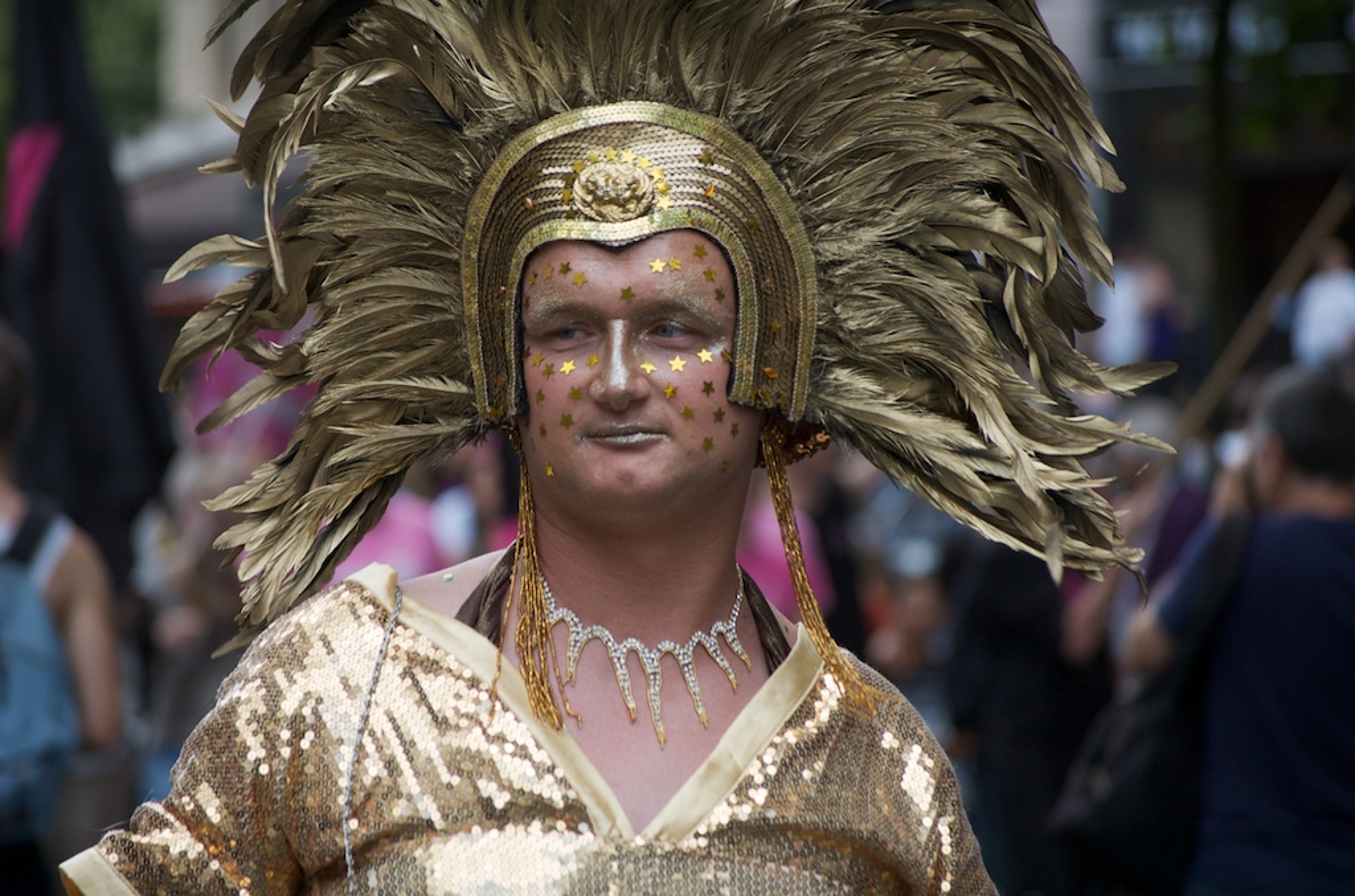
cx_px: 678
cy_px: 448
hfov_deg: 11.3
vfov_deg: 7.5
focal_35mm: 183
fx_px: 6870
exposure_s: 1/250
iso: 200
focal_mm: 122
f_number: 5
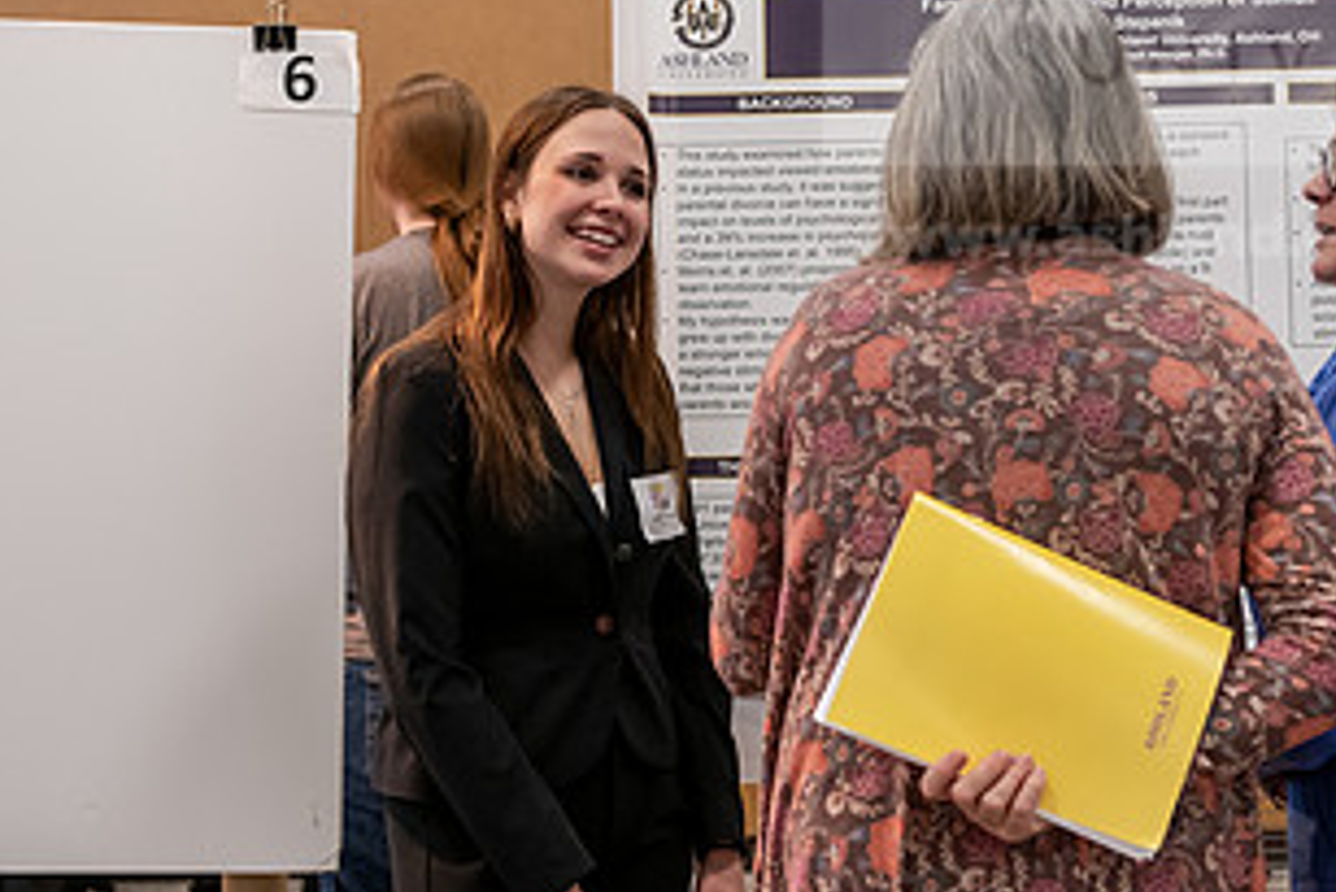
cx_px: 692
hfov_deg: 23.9
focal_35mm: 85
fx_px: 3156
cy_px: 329
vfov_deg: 16.1
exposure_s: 1/160
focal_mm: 45
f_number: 3.2
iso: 2000
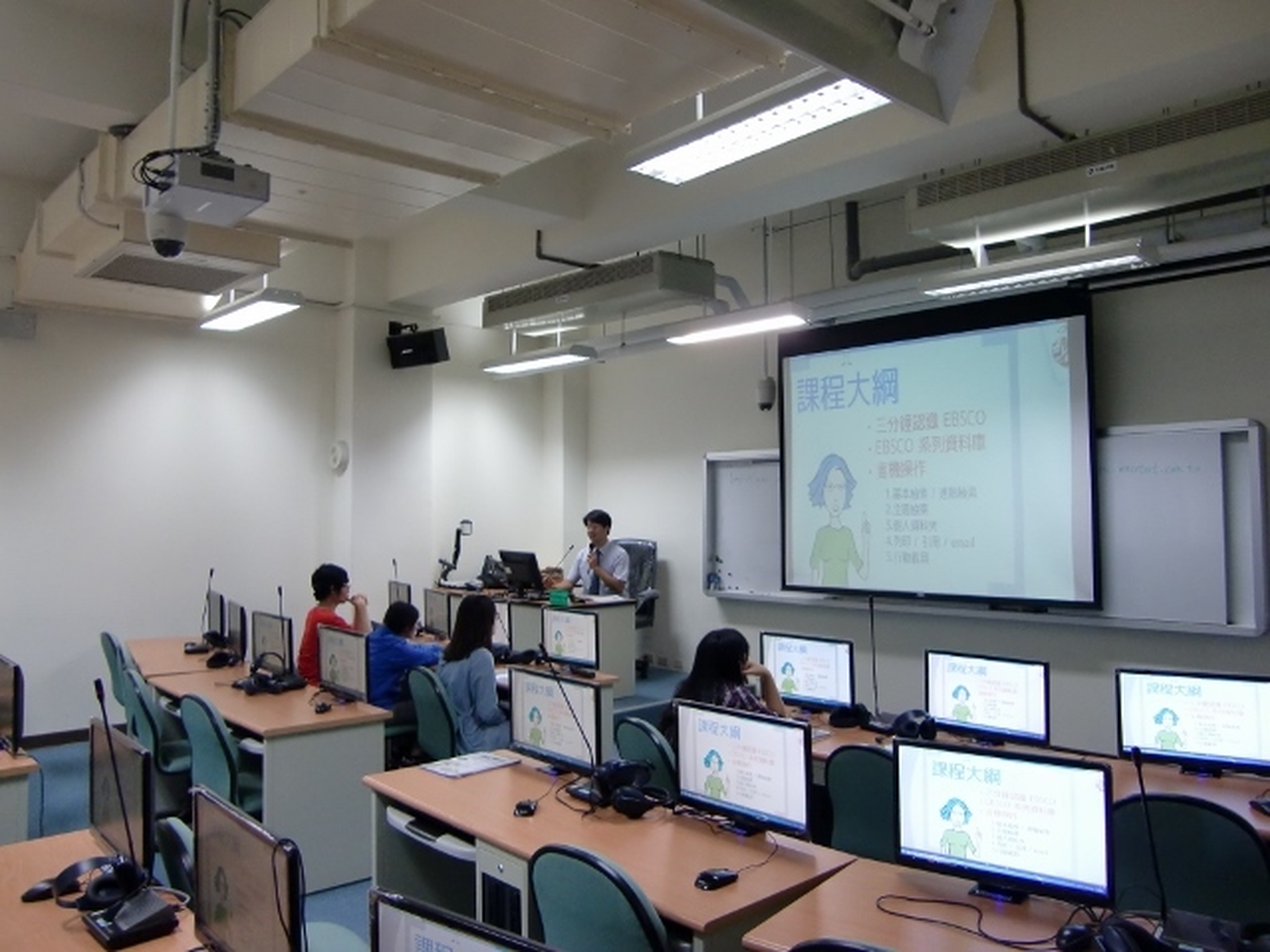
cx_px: 635
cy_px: 476
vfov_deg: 49.7
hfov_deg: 63.4
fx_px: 1027
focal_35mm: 28
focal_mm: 4.9
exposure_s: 1/60
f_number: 2.6
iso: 250
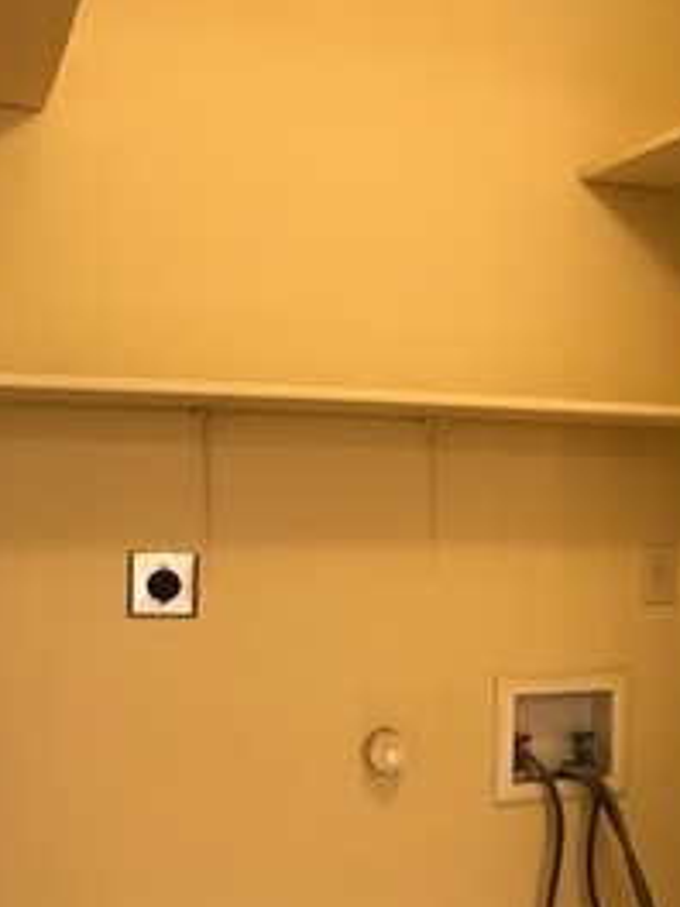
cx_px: 577
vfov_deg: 37.1
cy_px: 594
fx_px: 1336
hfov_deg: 27.8
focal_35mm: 51
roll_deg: -0.9
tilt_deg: -2.6
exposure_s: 1/15
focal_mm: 3.99
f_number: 1.8
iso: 64
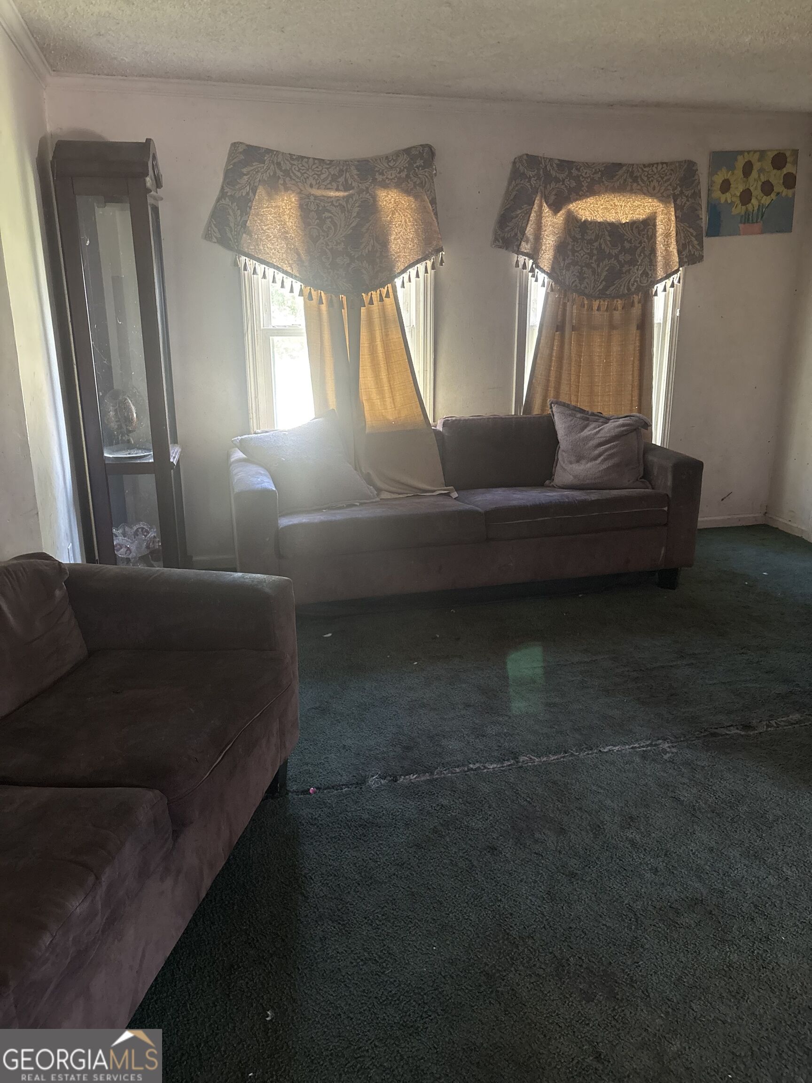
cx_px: 406
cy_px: 542
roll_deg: +0.9
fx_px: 813
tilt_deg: -16.5
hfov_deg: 53.1
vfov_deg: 67.3
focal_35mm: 26
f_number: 1.6
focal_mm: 5.96
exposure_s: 1/36
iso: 640
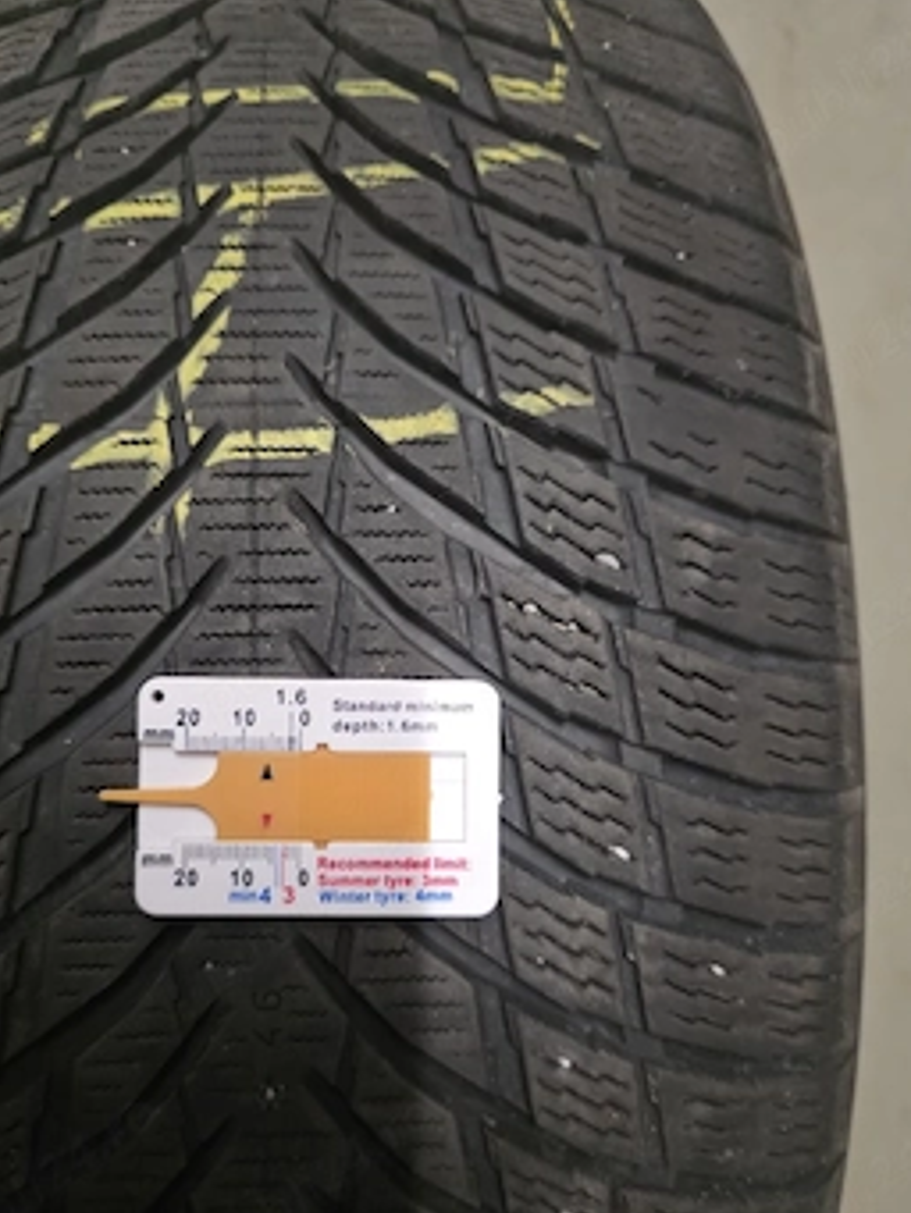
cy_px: 672
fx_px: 947
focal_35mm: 27
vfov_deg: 65.1
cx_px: 388
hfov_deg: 51.2
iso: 1250
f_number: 1.7
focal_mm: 6.3
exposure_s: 1/101
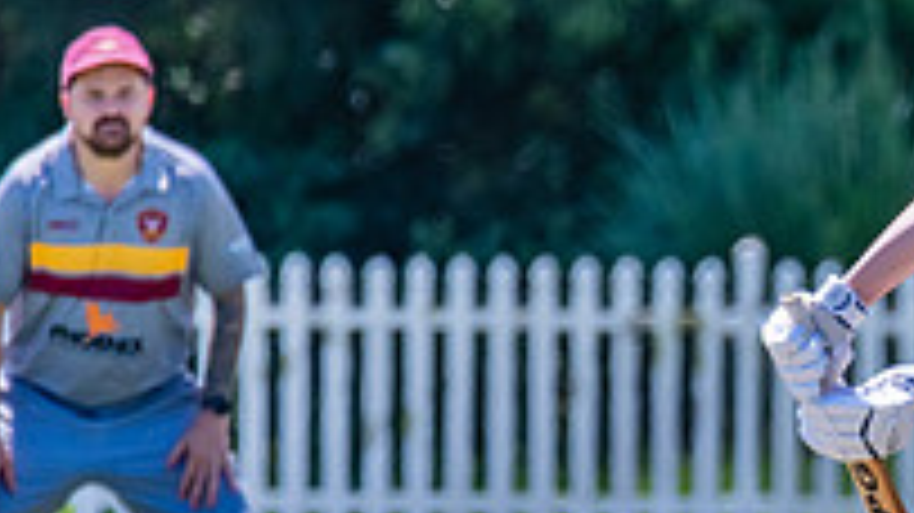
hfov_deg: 1.2
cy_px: 398
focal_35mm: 1842
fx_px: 44624
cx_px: 1202
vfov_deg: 0.7
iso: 1250
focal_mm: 600
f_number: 6.3
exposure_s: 1/2000
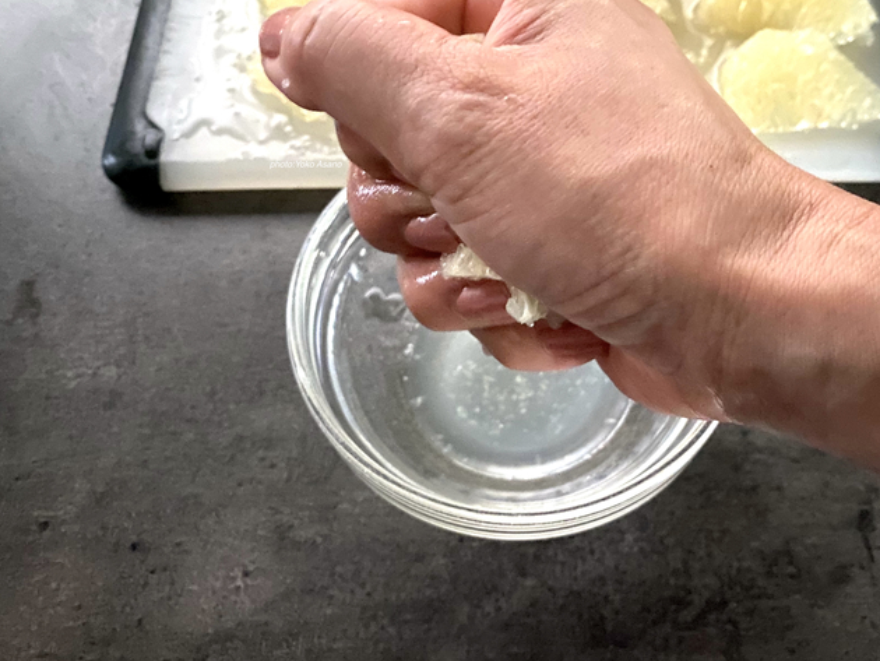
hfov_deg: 54.6
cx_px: 556
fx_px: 839
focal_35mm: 33
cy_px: 289
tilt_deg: -61.3
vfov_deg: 42.9
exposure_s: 1/8
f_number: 1.8
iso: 640
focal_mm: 4.25
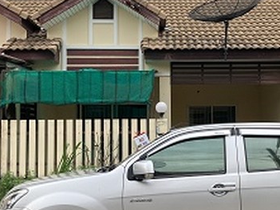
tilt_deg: +4.8
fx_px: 413
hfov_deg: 37.3
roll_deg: +1.6
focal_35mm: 51
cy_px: 113
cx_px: 168
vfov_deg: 28.6
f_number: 1.8
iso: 32
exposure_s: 1/357
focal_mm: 3.99
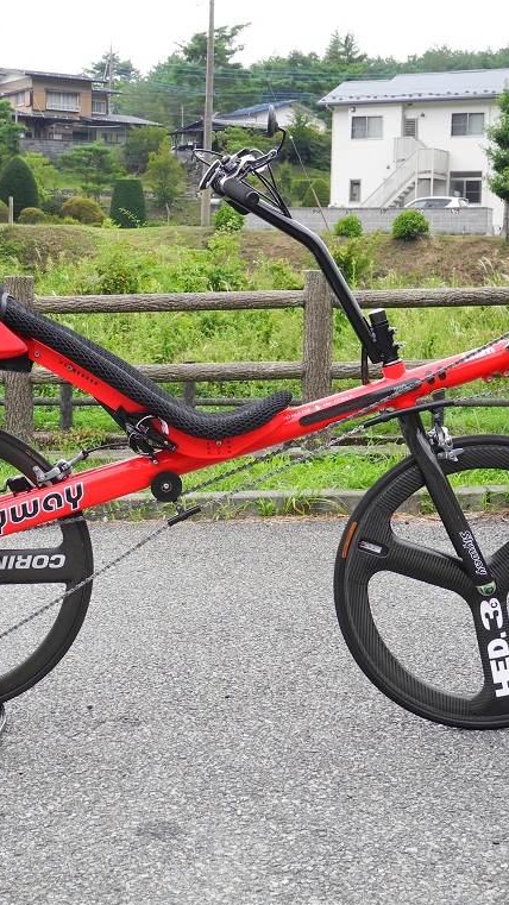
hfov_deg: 18.3
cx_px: 234
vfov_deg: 31.9
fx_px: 1584
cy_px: 454
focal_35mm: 66
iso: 100
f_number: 3.2
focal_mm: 9.7
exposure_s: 1/270
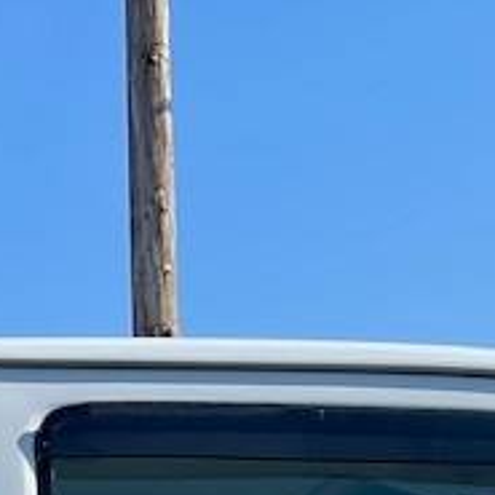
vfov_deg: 10.0
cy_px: 1172
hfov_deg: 10.7
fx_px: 2475
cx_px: -404
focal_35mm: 153
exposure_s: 1/2247
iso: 32
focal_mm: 5.1
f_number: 1.6
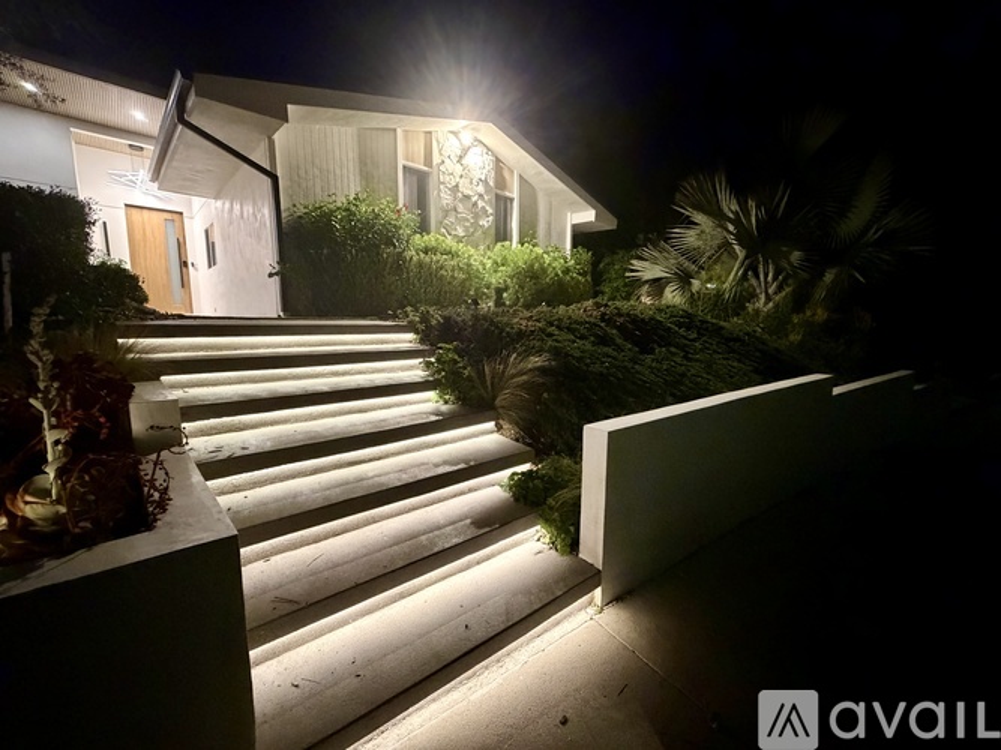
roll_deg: -0.2
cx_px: 500
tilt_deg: -7.9
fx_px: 405
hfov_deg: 102.1
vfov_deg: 85.7
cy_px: 375
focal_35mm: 14
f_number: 2.2
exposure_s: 1/40
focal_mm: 2.22
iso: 1250
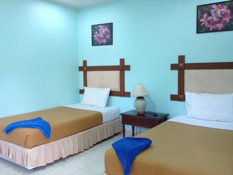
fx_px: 236
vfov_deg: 40.7
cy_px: 88
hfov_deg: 52.6
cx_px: 116
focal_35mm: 35
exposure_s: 1/20
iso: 125
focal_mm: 4.28
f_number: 2.4
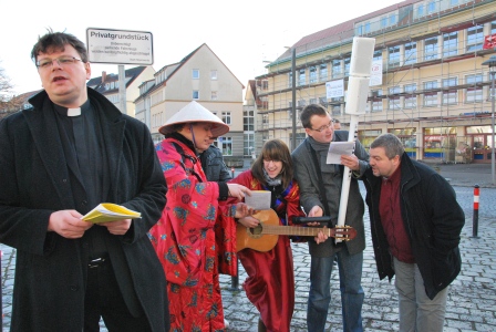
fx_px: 435
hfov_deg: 59.4
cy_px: 166
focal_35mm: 32
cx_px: 248
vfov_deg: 41.8
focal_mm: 21
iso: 800
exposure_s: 1/250
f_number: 8
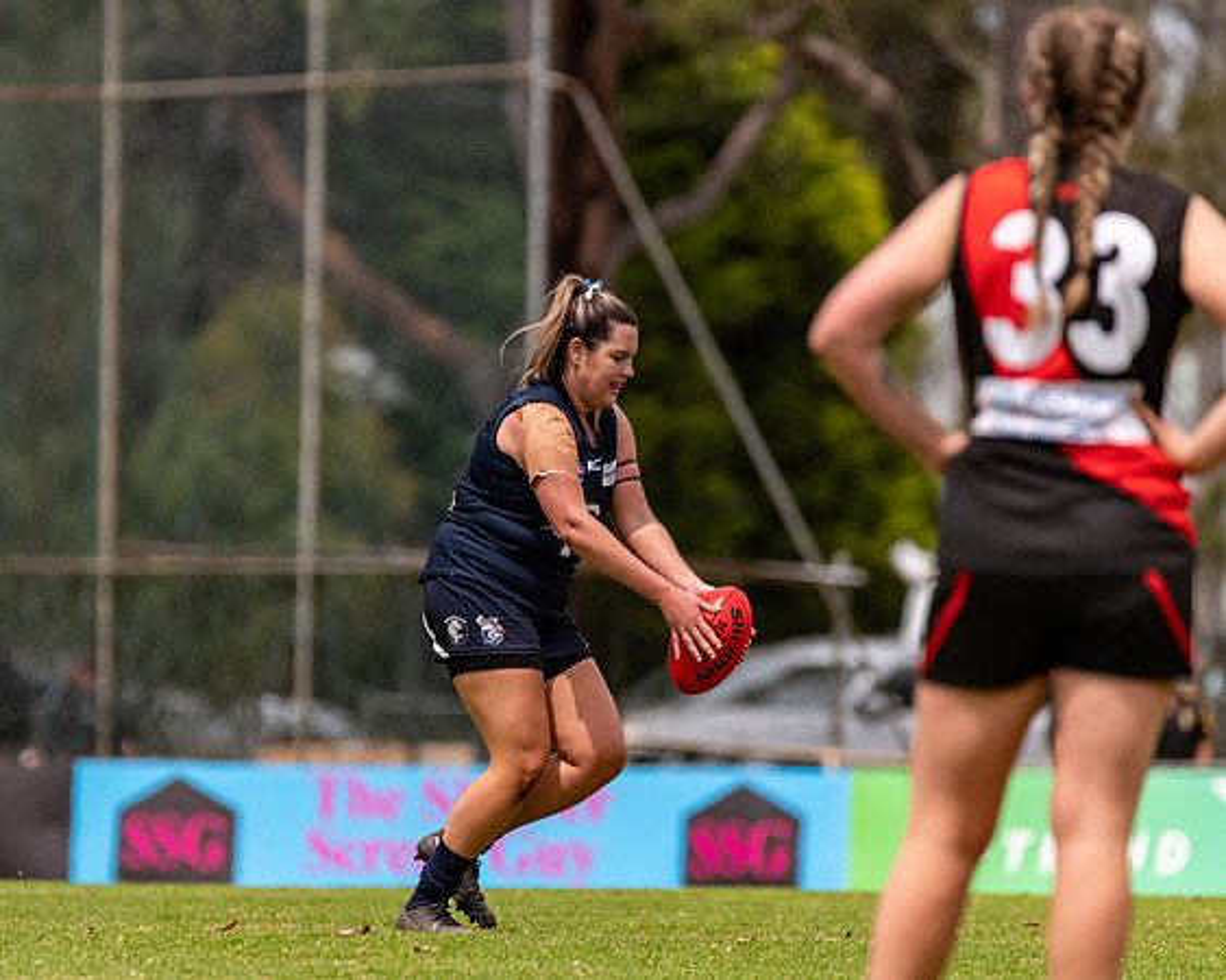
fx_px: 21811
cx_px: 440
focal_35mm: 601
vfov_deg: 2.6
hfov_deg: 3.2
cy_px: 492
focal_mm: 500
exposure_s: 1/3200
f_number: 6.3
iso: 800
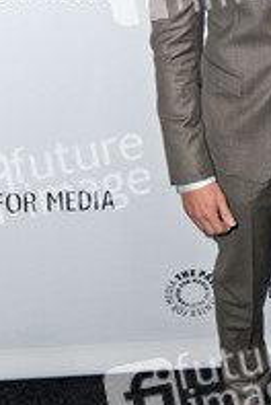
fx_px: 799
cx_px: 270
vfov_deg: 27.8
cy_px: 80
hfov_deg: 18.7
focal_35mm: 71
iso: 500
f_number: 4.5
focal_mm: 35
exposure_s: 1/400
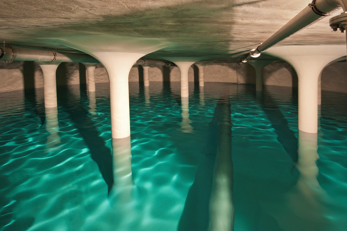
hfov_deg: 96.8
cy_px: 116
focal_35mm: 16
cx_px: 174
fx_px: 154
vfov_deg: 73.7
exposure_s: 1/13
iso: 1250
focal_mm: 16
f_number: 7.1
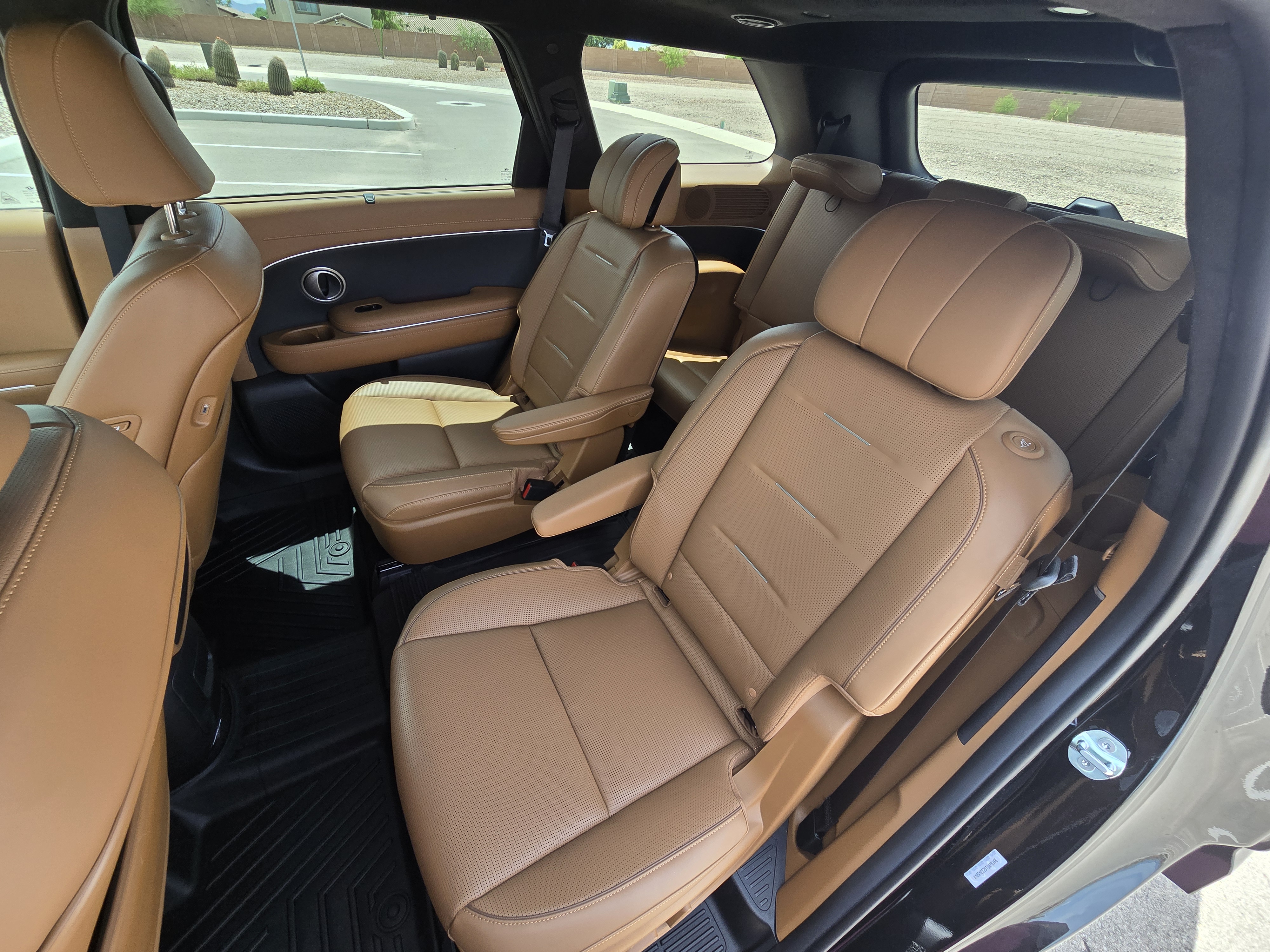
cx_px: 635
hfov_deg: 106.2
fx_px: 477
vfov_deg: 89.9
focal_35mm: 13
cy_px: 476
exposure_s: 1/359
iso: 100
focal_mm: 2.2
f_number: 2.2
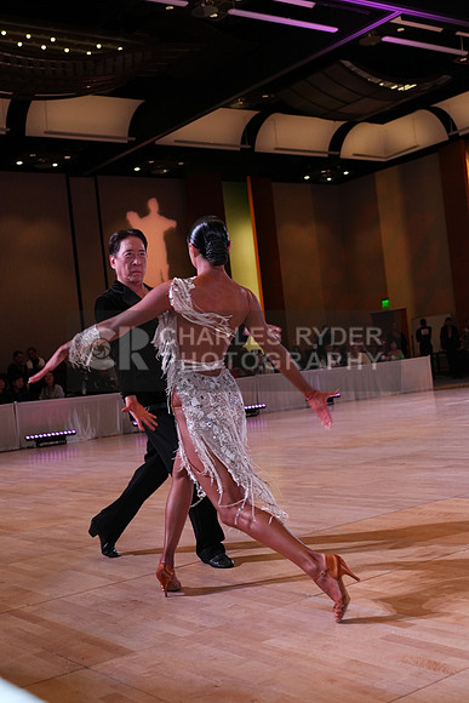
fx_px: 840
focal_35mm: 43
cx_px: 234
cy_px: 352
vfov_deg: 45.4
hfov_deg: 31.2
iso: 2000
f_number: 5
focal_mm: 43
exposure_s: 1/250
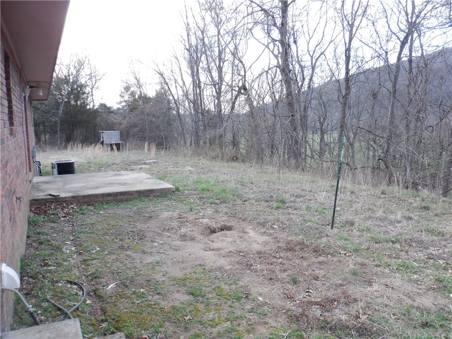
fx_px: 405
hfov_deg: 58.4
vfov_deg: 45.4
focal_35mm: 31
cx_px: 226
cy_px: 170
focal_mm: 5.6
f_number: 4.2
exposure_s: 1/60
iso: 400
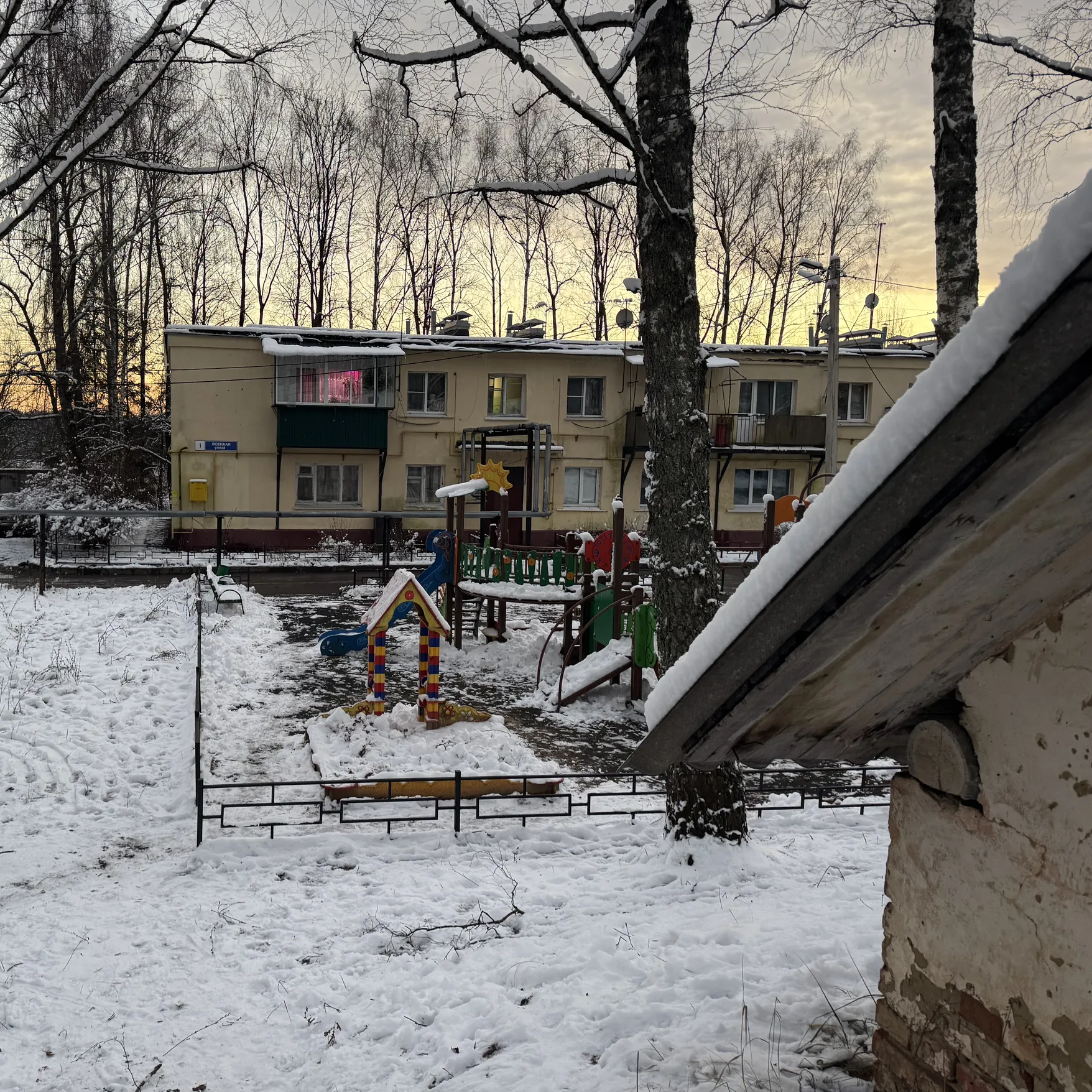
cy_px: 537
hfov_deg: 54.4
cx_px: 357
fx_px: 1035
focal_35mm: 29
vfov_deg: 55.6
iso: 200
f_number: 1.78
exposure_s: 1/106
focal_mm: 6.76
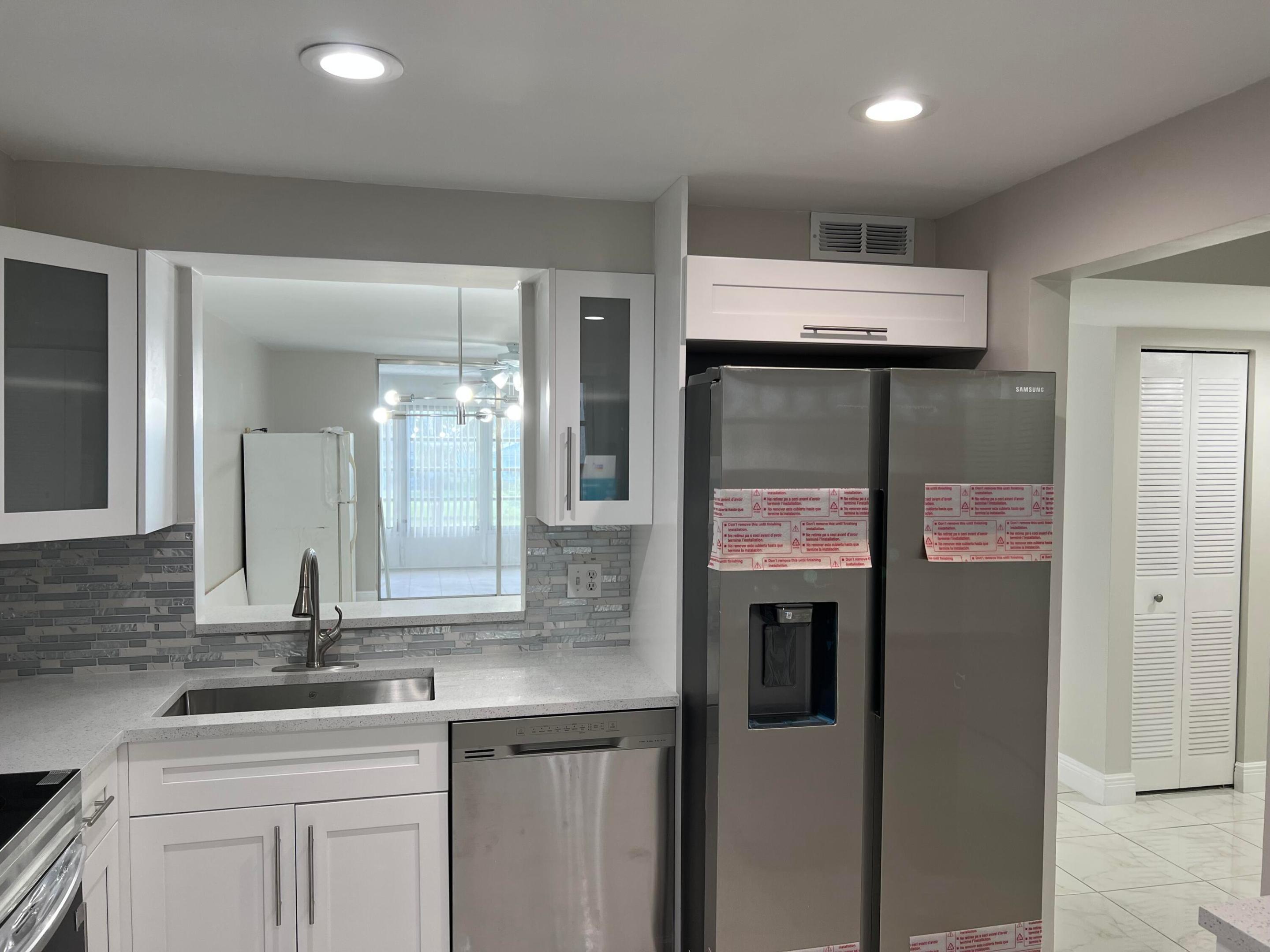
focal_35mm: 26
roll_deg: -0.9
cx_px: 635
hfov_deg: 67.3
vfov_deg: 53.1
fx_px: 954
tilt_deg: -2.5
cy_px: 476
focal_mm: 5.7
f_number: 1.5
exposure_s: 1/120
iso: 64
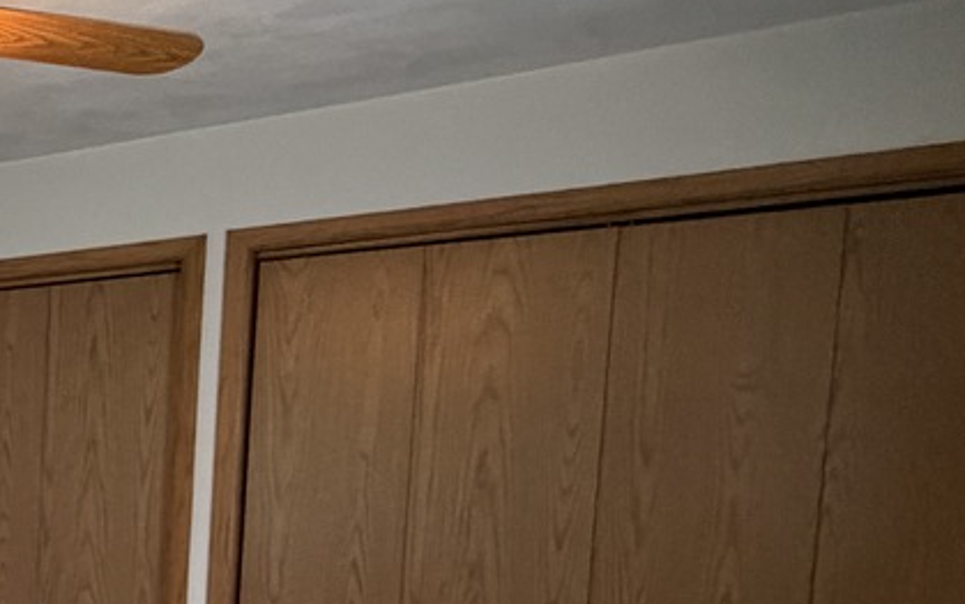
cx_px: -571
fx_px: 1341
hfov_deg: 25.8
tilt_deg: -5.0
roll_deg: +0.2
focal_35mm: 51
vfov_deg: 24.3
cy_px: 590
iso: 320
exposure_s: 1/60
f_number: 2.2
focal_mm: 2.22
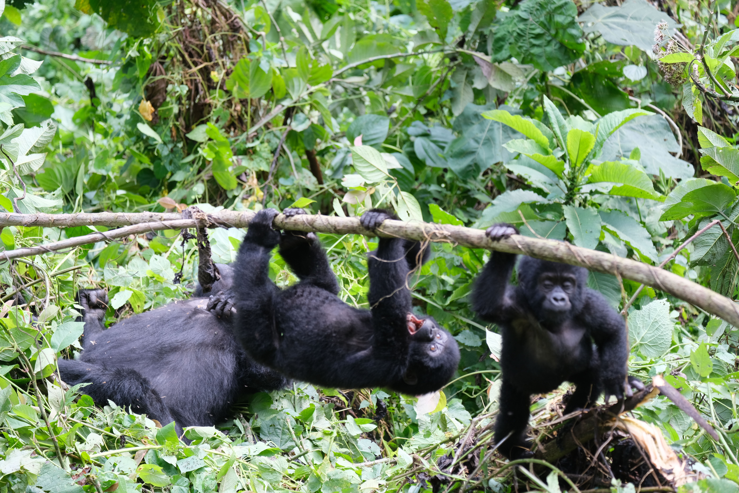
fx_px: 2648
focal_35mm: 129
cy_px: 246
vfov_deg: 10.6
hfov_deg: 15.9
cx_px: 370
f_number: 3.9
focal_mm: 86
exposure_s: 1/150
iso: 320
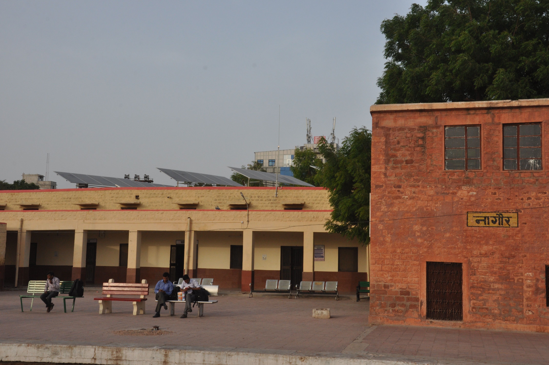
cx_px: 274
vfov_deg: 29.8
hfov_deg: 43.7
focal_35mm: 45
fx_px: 685
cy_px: 182
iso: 500
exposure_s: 1/200
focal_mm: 30
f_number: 14
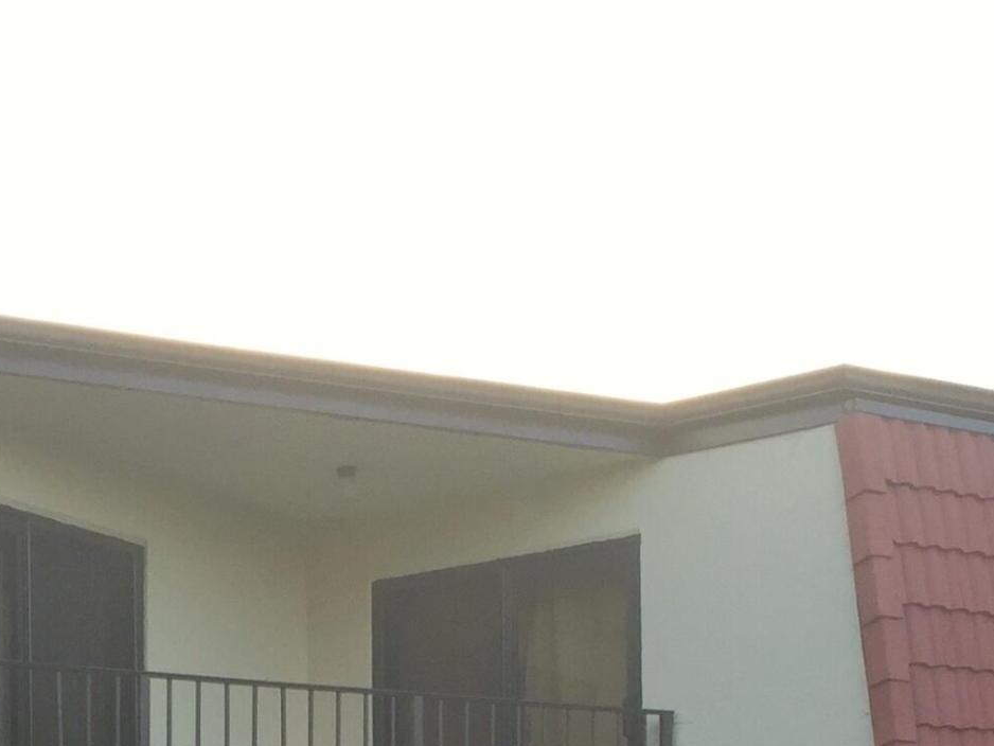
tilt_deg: +2.5
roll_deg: -0.1
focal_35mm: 89
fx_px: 2556
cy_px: 1131
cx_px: 408
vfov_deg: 15.3
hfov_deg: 22.0
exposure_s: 1/120
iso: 50
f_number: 2.2
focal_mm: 4.15
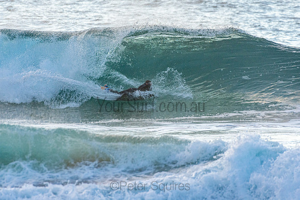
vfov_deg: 1.9
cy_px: 100
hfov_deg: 2.9
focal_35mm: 720
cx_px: 150
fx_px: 6001
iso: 900
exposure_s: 1/1250
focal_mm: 480
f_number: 5.6
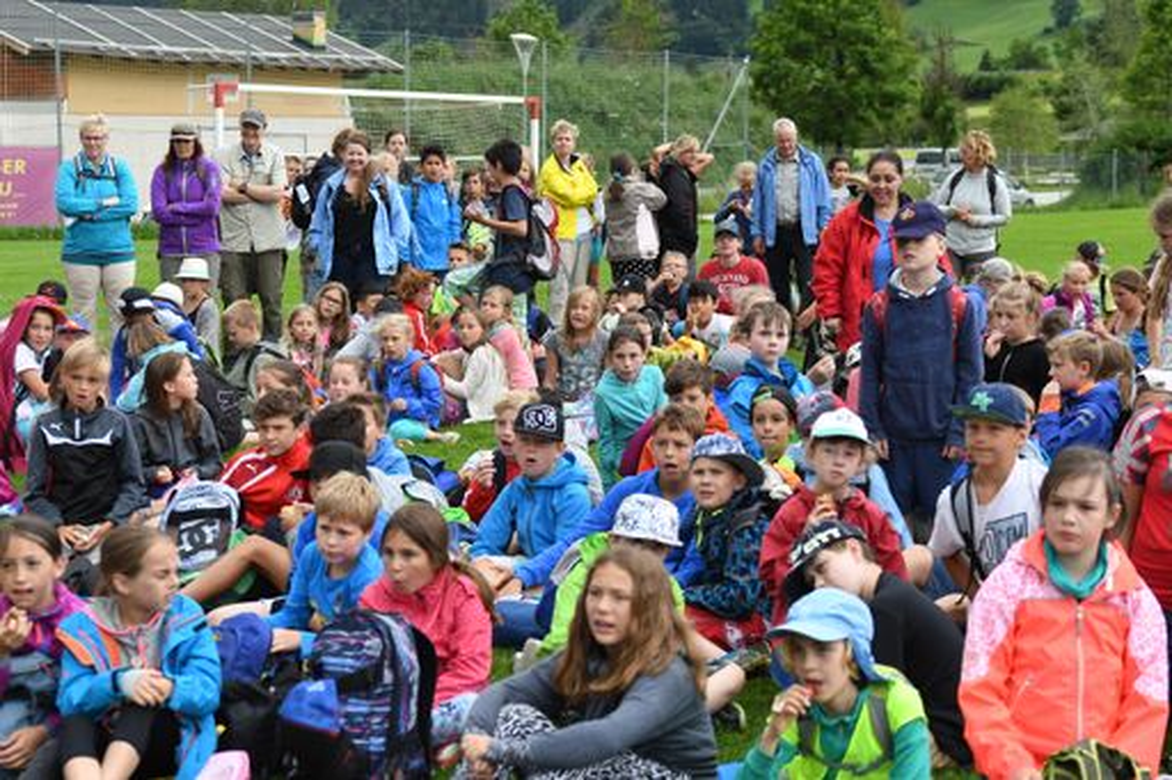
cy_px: 390
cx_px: 586
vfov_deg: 19.7
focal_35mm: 69
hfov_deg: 29.3
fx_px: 2245
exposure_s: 1/200
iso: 100
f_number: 3.5
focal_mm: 46
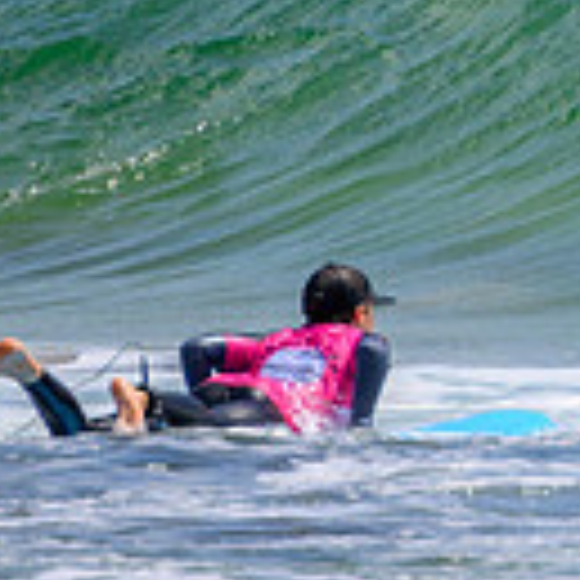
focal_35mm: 2109
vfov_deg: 0.8
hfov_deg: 0.8
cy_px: 85
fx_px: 39979
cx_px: 1211
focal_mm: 400
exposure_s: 1/2000
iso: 250
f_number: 5.6
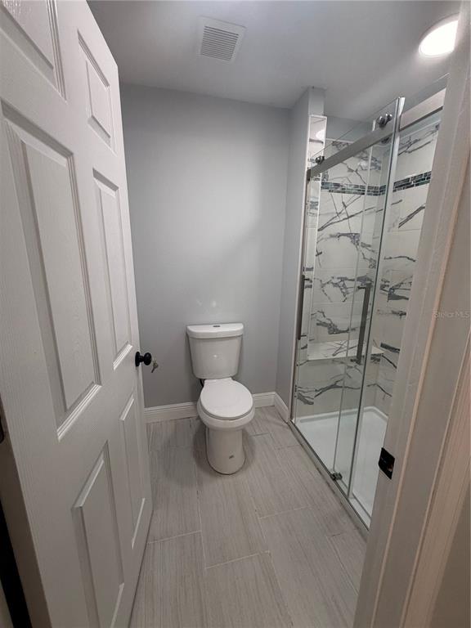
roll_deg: -1.1
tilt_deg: -12.8
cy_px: 314
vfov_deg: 102.1
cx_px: 236
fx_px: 254
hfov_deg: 85.7
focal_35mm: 14
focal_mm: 2.22
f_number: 2.2
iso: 100
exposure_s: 1/120
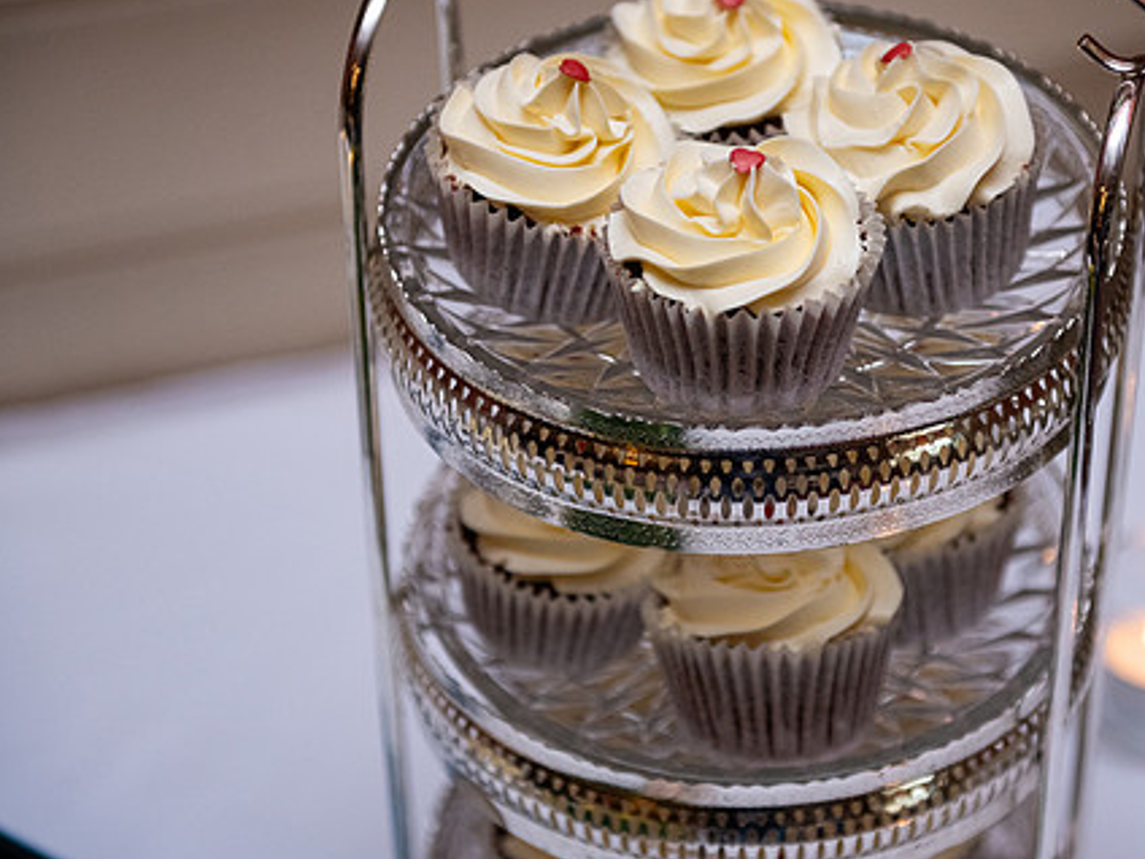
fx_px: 3043
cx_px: 751
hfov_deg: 21.2
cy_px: 377
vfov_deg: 16.1
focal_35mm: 92
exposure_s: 1/160
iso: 800
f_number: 3.5
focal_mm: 70
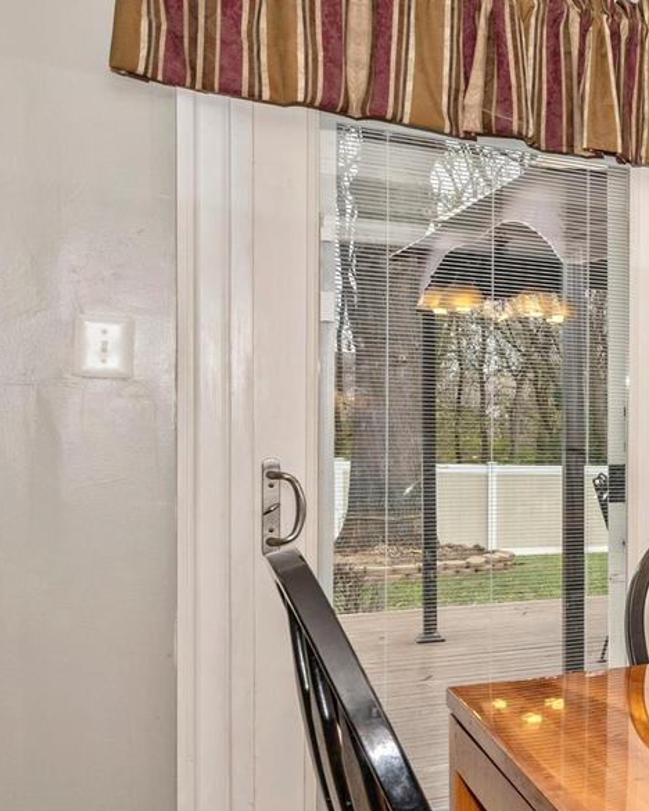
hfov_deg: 21.6
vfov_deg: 40.3
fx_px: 1104
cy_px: 447
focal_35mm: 46
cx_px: 1158
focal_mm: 14
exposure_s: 1/60
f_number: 8
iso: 250
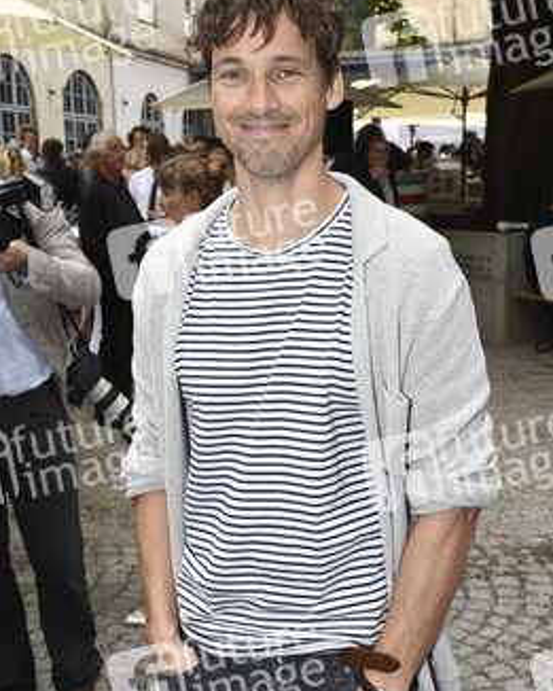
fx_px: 952
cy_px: 356
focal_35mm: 47
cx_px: 278
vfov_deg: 39.9
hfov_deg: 32.4
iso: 160
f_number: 7.1
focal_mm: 27
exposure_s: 1/160
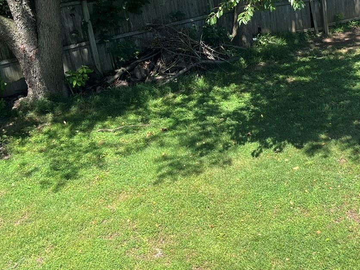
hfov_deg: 29.2
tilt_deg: -21.6
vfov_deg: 22.8
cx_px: 318
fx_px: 666
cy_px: 89
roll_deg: +3.6
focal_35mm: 64
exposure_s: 1/1355
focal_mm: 5.1
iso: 50
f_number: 1.6
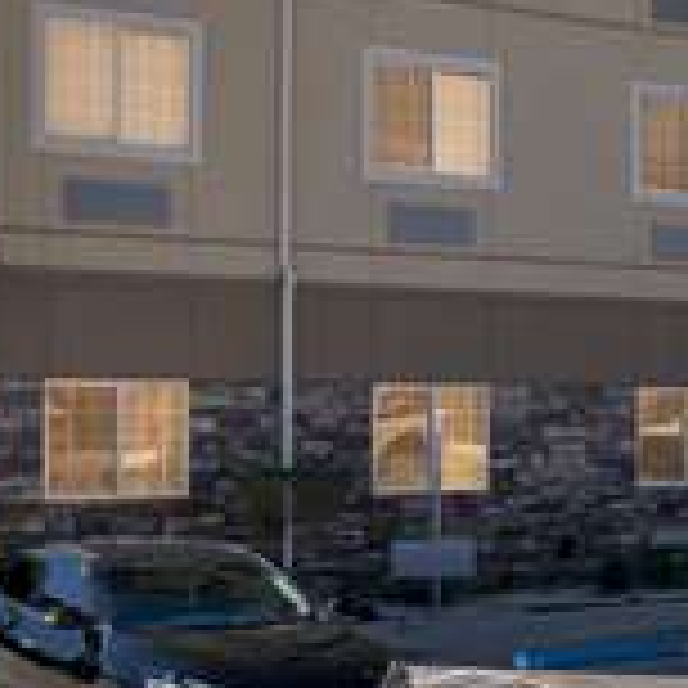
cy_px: 432
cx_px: 726
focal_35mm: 85
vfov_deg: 20.4
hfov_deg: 19.7
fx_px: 1911
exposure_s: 1/640
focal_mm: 15
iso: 400
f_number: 5.6
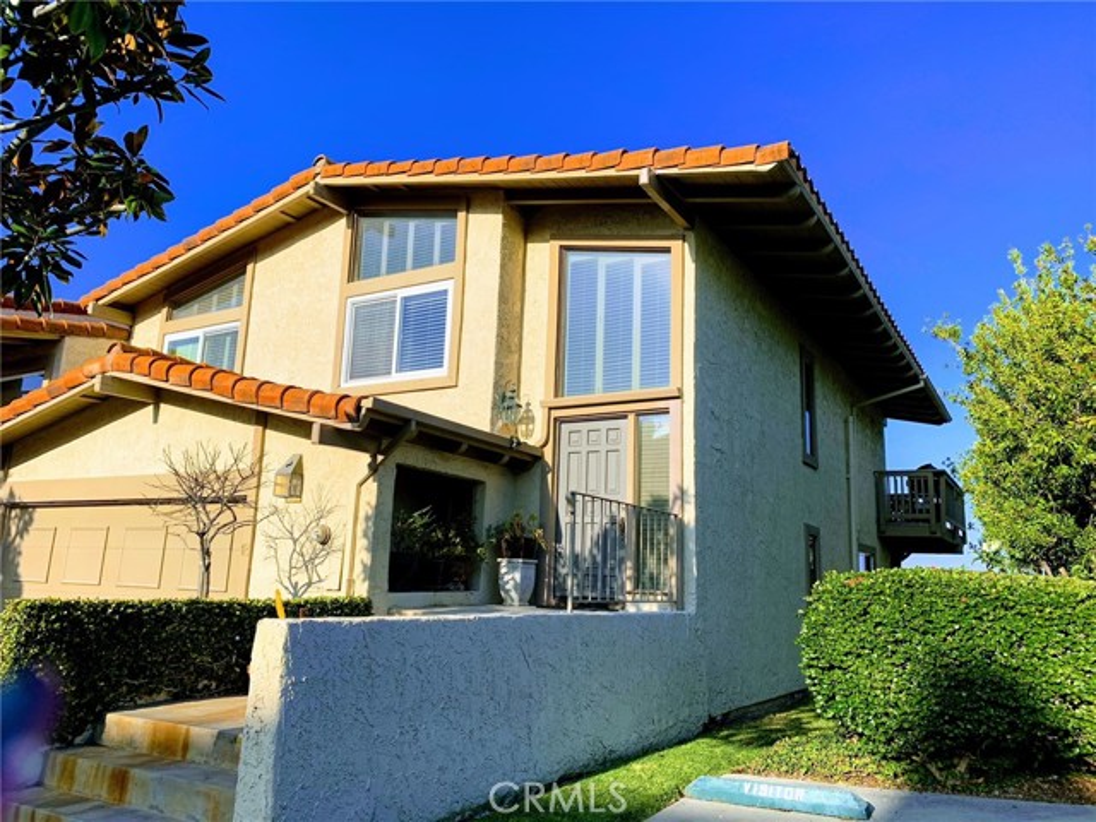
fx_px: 823
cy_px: 411
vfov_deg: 53.1
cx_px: 548
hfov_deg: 67.3
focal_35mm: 26
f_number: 1.8
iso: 25
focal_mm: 4.25
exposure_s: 1/2033
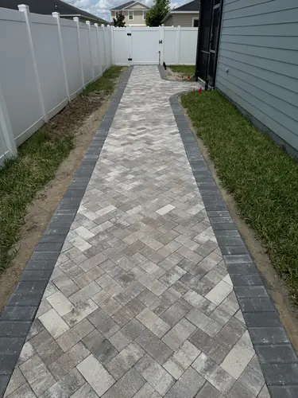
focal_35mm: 24
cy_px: 199
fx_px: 275
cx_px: 149
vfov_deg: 71.6
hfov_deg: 56.8
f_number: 1.78
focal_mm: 6.76
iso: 80
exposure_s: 1/7937
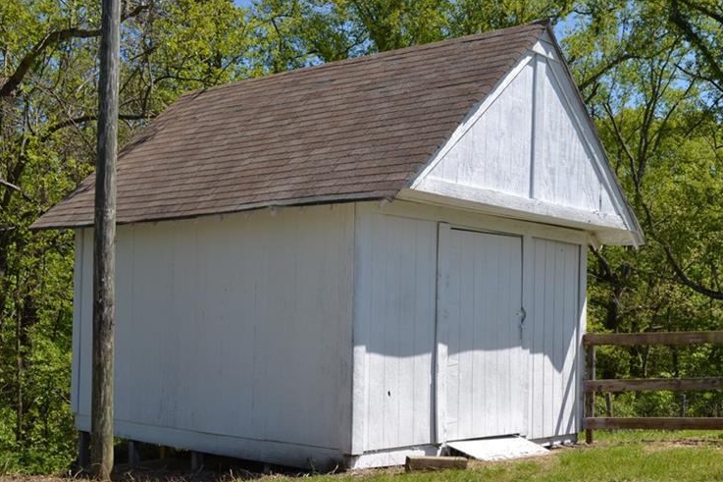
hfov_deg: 39.1
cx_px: 489
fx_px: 1004
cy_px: 274
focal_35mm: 50
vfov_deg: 27.0
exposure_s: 1/200
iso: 100
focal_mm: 24
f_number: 9
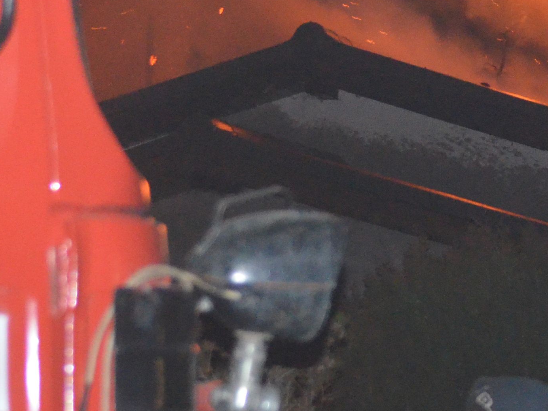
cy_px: -18
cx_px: 440
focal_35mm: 282
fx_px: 4460
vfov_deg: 5.3
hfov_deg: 7.0
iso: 3200
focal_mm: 55
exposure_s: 1/60
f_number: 4
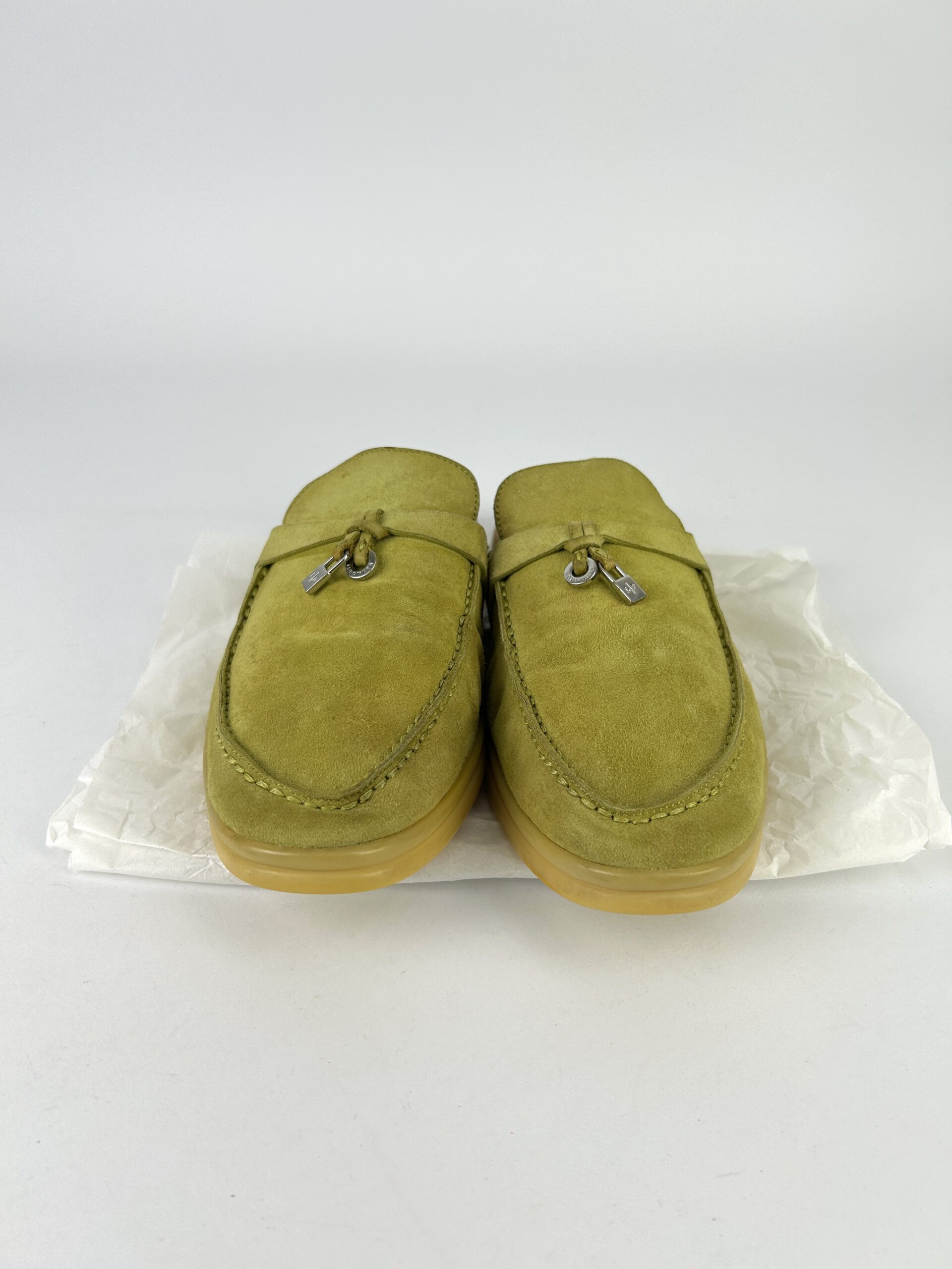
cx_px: 476
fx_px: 953
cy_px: 634
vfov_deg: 67.3
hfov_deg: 53.1
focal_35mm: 26
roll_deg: -1.8
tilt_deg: -33.0
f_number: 1.5
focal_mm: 5.7
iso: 50
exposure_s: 1/295
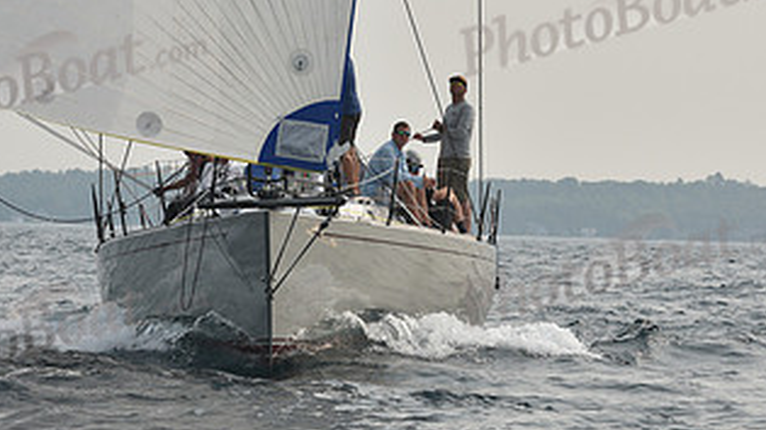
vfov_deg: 4.8
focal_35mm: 251
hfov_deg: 8.6
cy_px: 174
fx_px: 5097
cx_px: 336
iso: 250
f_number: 8
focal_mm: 130
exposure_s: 1/1250
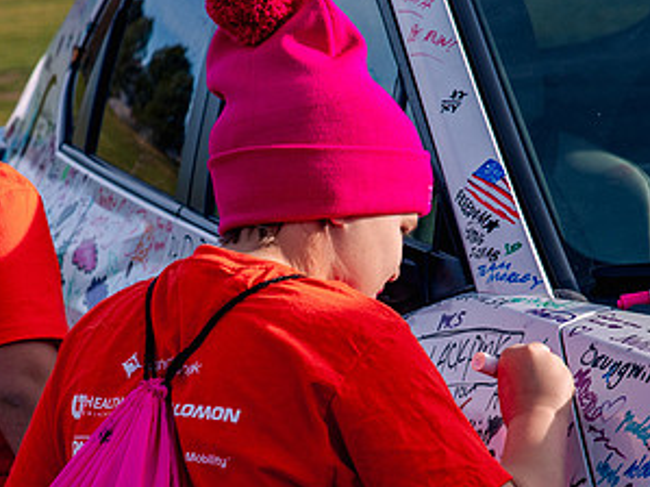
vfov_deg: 7.2
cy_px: 407
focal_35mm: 205
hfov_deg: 9.7
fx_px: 3848
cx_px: 293
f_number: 10
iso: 800
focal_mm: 110
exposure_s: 1/1000
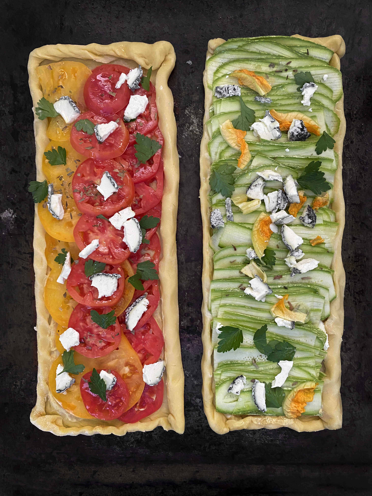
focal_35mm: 26
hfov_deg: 53.1
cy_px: 248
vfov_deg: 67.3
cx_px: 186
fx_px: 373
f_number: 1.8
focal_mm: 4.25
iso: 320
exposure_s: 1/60
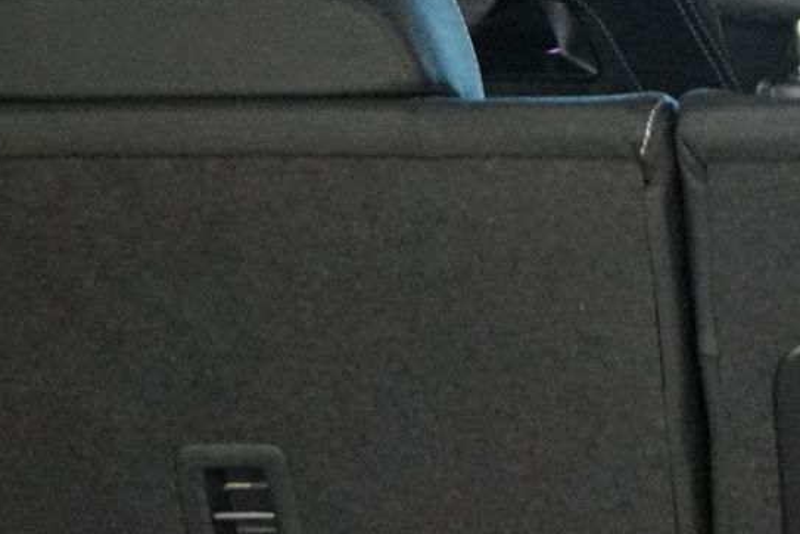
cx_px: 969
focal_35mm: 152
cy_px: 1103
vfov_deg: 8.5
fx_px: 3378
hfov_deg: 13.1
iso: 6400
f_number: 4
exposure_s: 1/80
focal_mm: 33
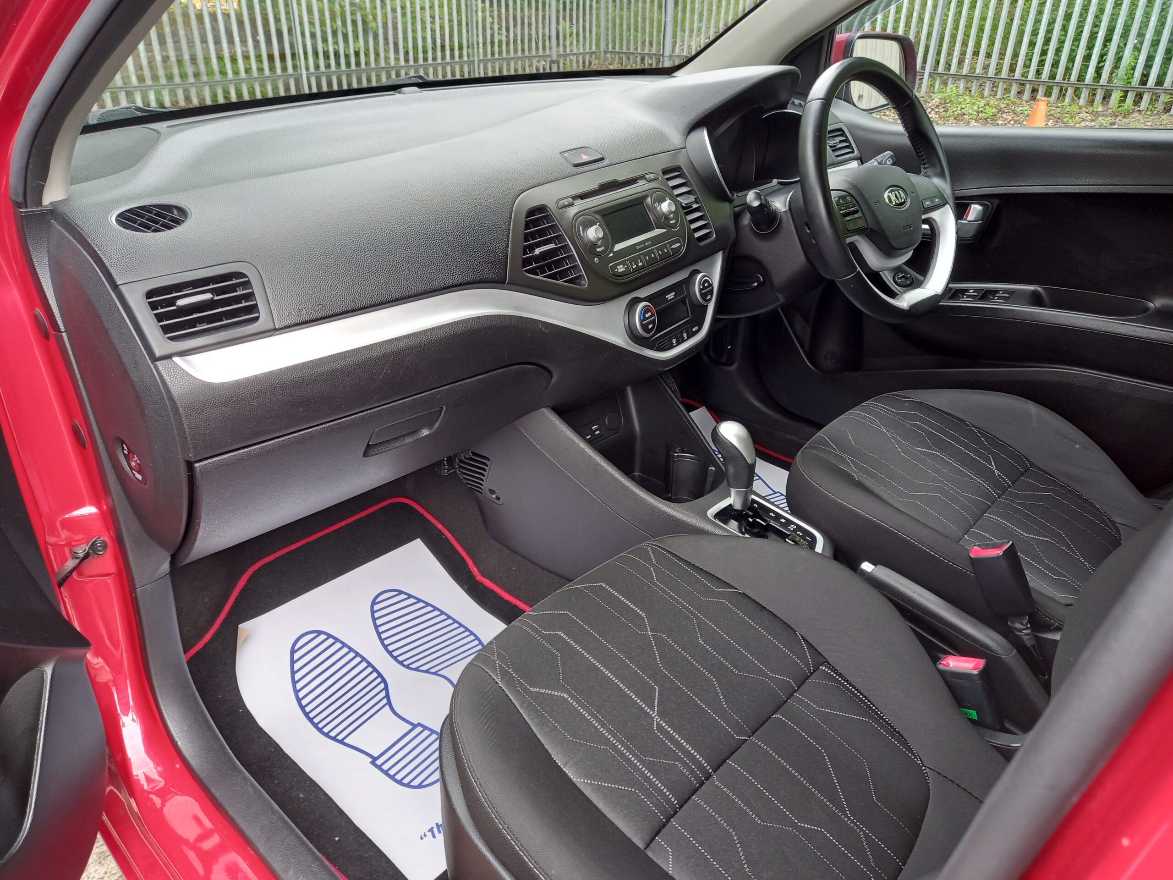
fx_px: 847
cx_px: 586
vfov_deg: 54.9
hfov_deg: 69.4
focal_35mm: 25
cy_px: 440
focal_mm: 4.6
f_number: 2
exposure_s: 1/60
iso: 80
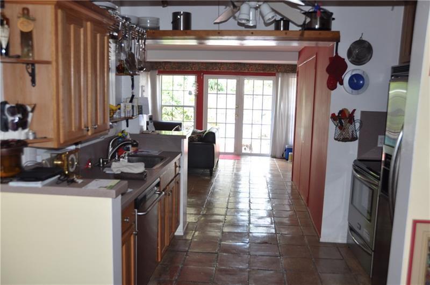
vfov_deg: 39.8
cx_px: 215
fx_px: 393
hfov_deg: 57.3
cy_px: 142
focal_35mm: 33
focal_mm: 22
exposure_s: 1/60
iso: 720
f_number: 3.8
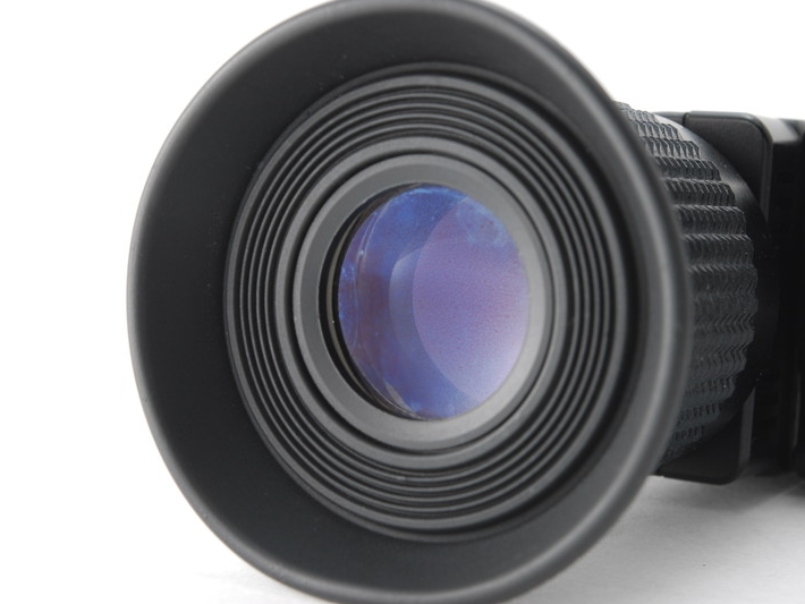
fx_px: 2083
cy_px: 302
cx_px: 430
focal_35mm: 90
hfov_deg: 21.9
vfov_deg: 16.5
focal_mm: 55
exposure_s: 1/100
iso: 200
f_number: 18
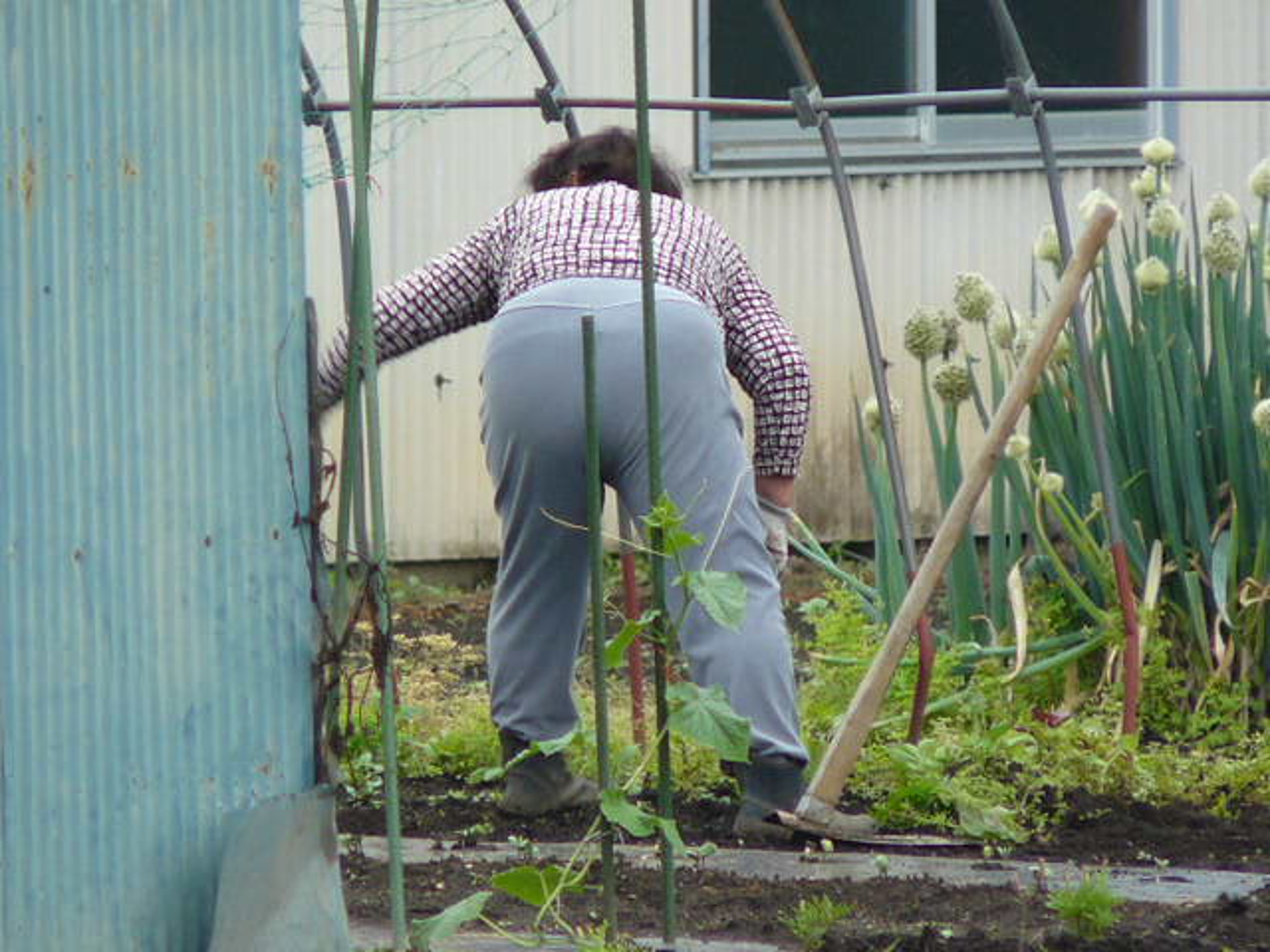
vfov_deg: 2.3
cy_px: 476
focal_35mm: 648
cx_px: 635
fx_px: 23774
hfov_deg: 3.1
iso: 100
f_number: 3.3
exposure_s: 1/60
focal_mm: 72
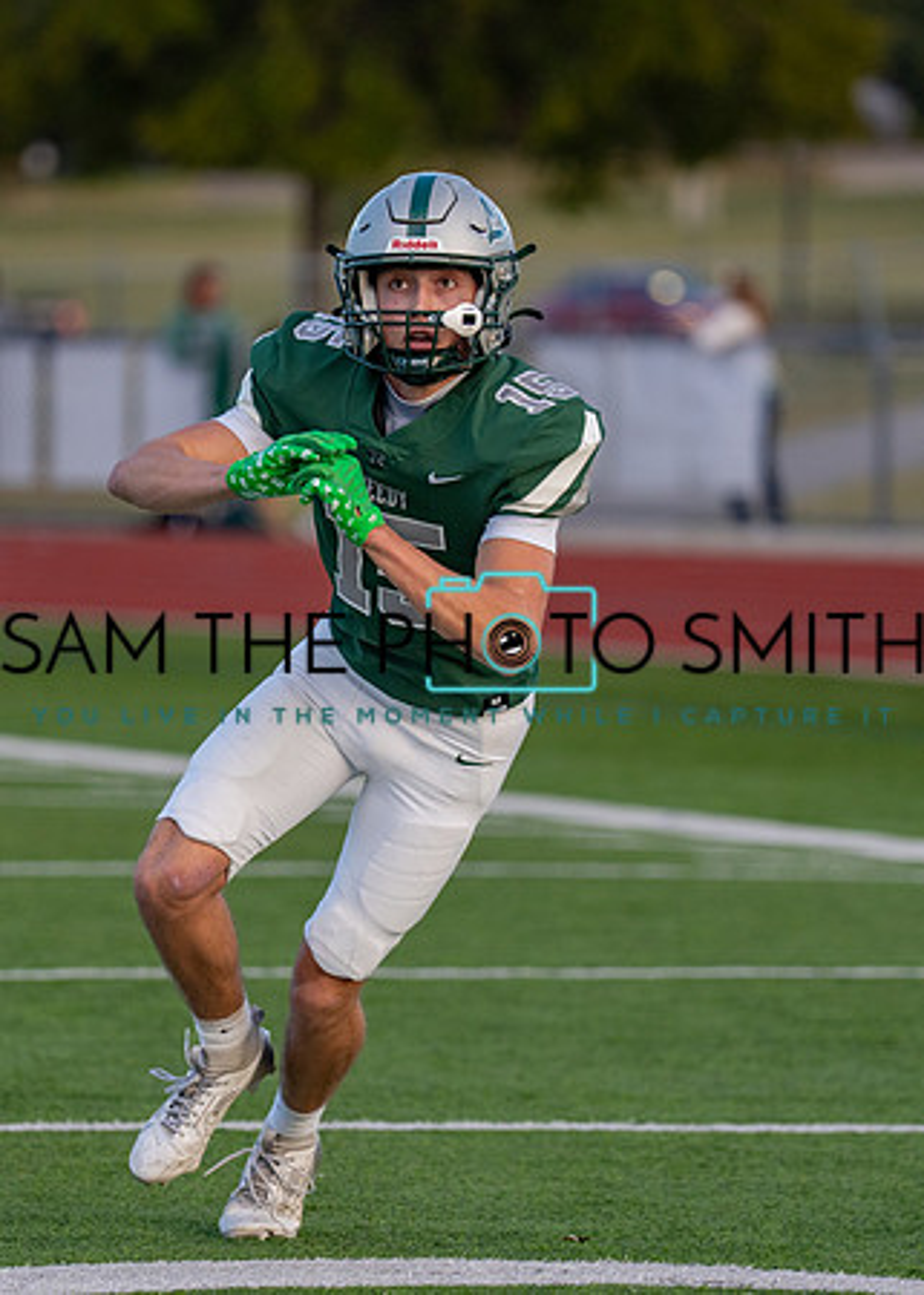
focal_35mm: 321
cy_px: 613
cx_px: 349
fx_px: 11797
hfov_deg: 4.5
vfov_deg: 6.3
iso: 400
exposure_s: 1/1000
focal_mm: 171
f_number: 2.8
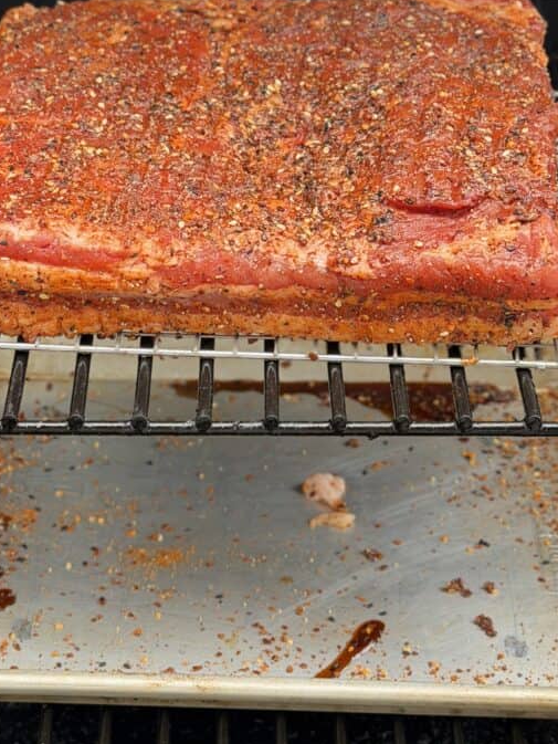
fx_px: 1568
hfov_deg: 20.2
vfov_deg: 26.4
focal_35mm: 73
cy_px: 191
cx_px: 240
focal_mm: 6.76
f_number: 1.78
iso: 50
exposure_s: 1/121
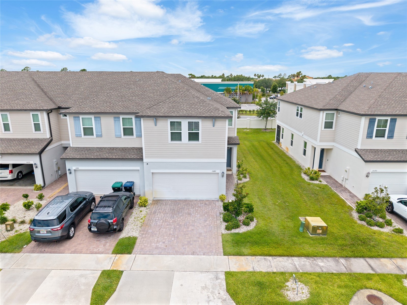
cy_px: 152
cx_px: 204
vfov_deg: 56.8
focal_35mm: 24
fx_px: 282
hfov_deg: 71.6
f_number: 1.8
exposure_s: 1/160
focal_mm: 8.67
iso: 120
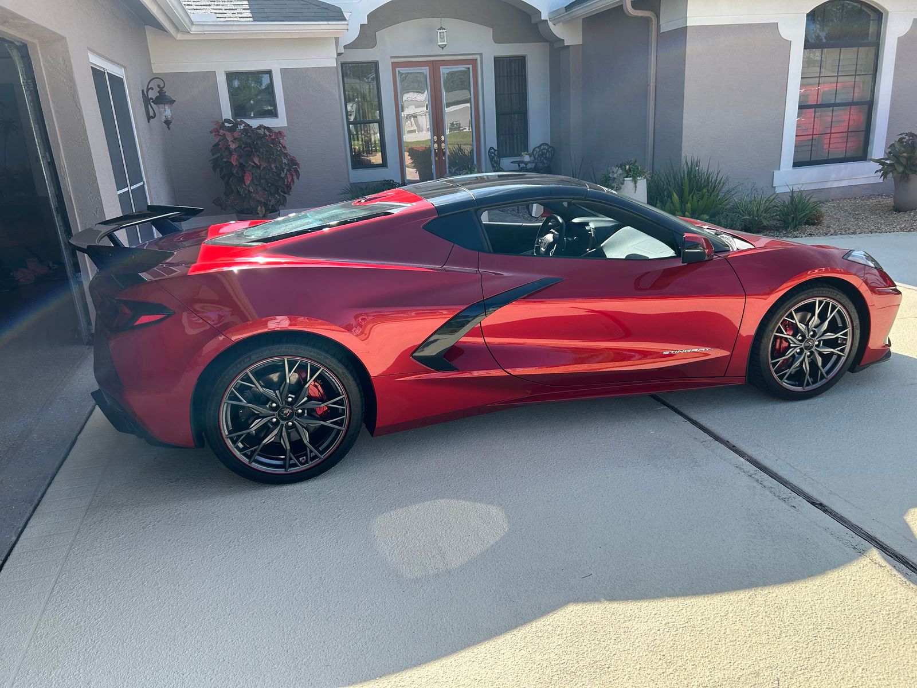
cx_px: 458
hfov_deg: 67.3
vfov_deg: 53.1
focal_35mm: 26
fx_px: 689
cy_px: 344
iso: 50
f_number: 1.5
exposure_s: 1/1183
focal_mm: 5.7
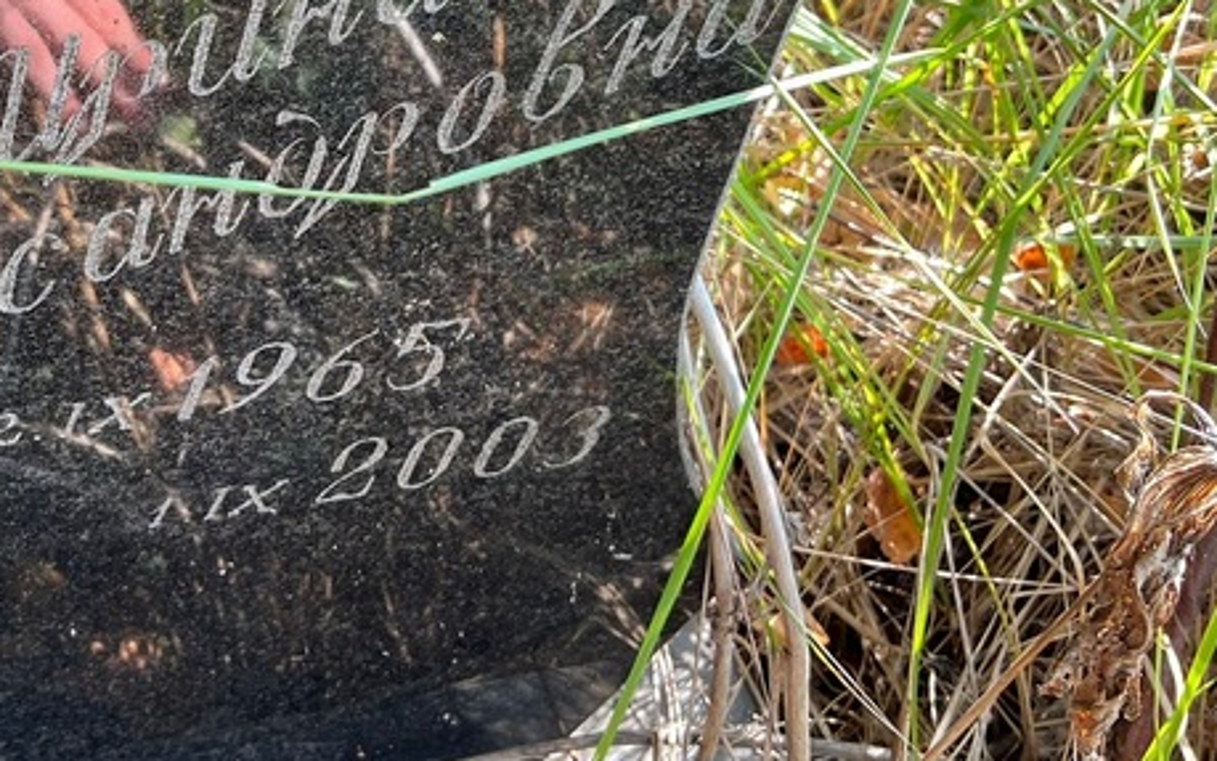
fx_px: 1592
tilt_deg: -37.4
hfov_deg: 39.9
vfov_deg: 26.0
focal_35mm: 48
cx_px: 215
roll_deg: +2.8
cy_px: 82
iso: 64
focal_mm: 5.7
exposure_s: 1/121
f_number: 1.5
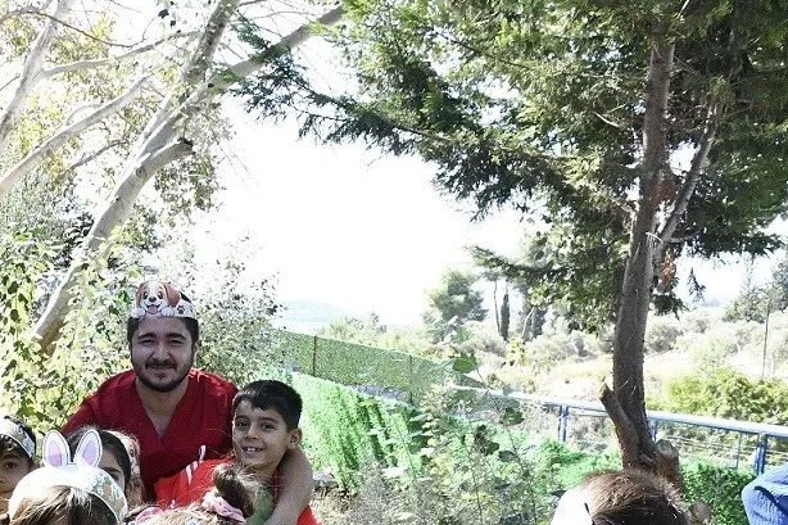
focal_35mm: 49
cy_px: 441
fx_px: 1072
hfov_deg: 38.3
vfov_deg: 26.8
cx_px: 119
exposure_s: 1/400
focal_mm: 18
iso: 2000
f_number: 10
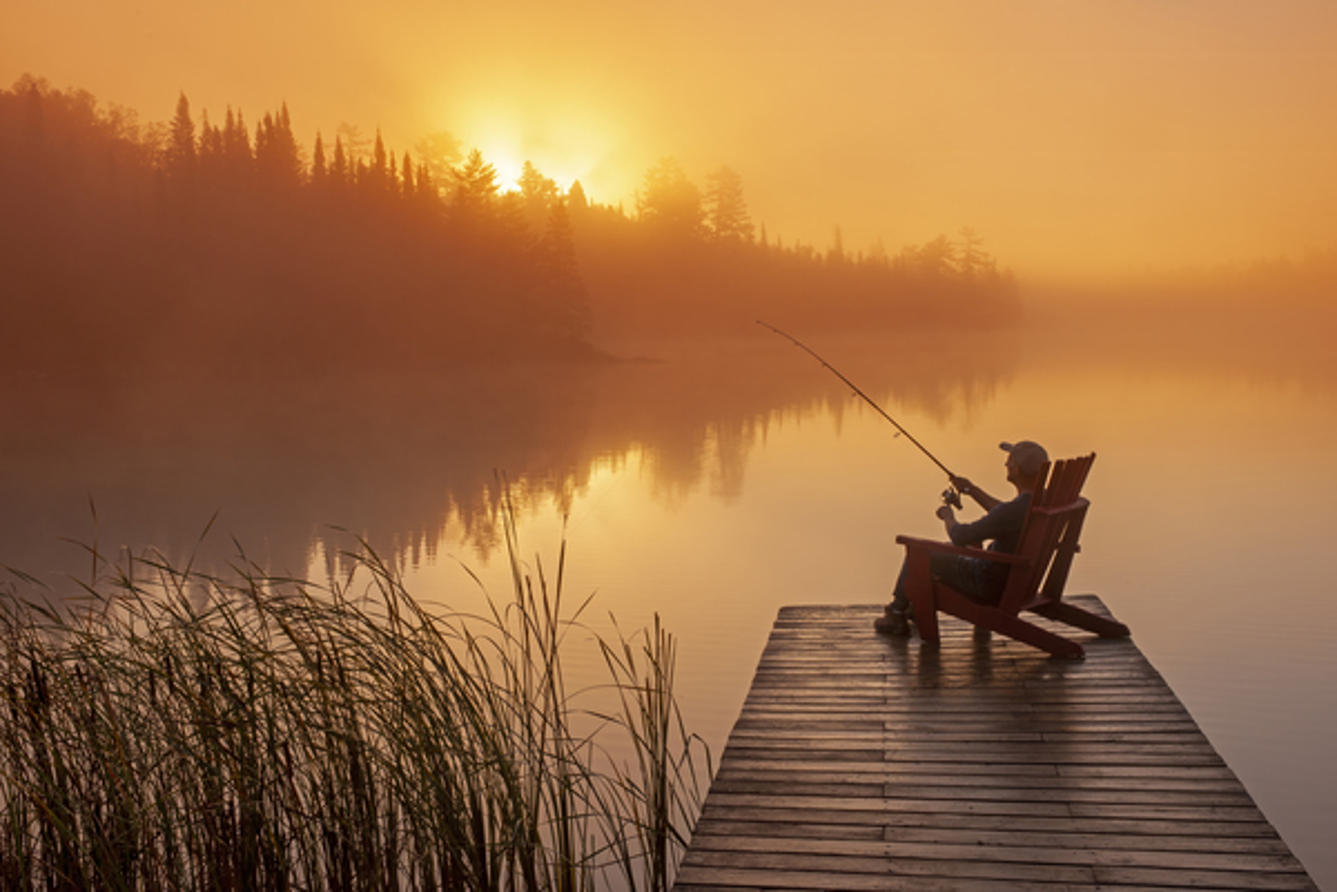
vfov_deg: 31.9
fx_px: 1560
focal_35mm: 42
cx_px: 668
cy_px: 446
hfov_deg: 46.4
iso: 320
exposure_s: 1/60
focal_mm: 42
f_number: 18
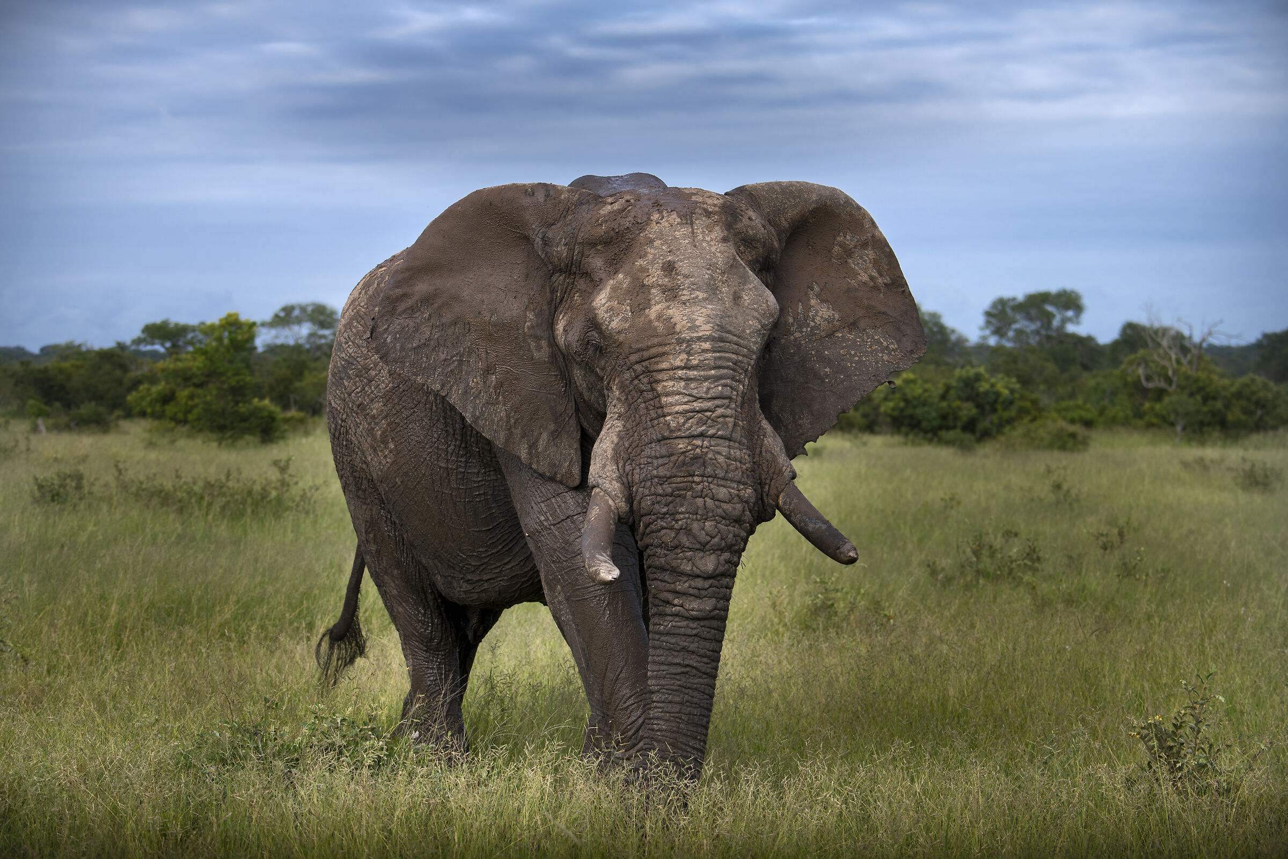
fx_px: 3649
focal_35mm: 102
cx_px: 644
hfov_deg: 20.0
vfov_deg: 13.4
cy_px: 430
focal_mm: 102
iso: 72
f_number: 4.8
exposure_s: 1/400
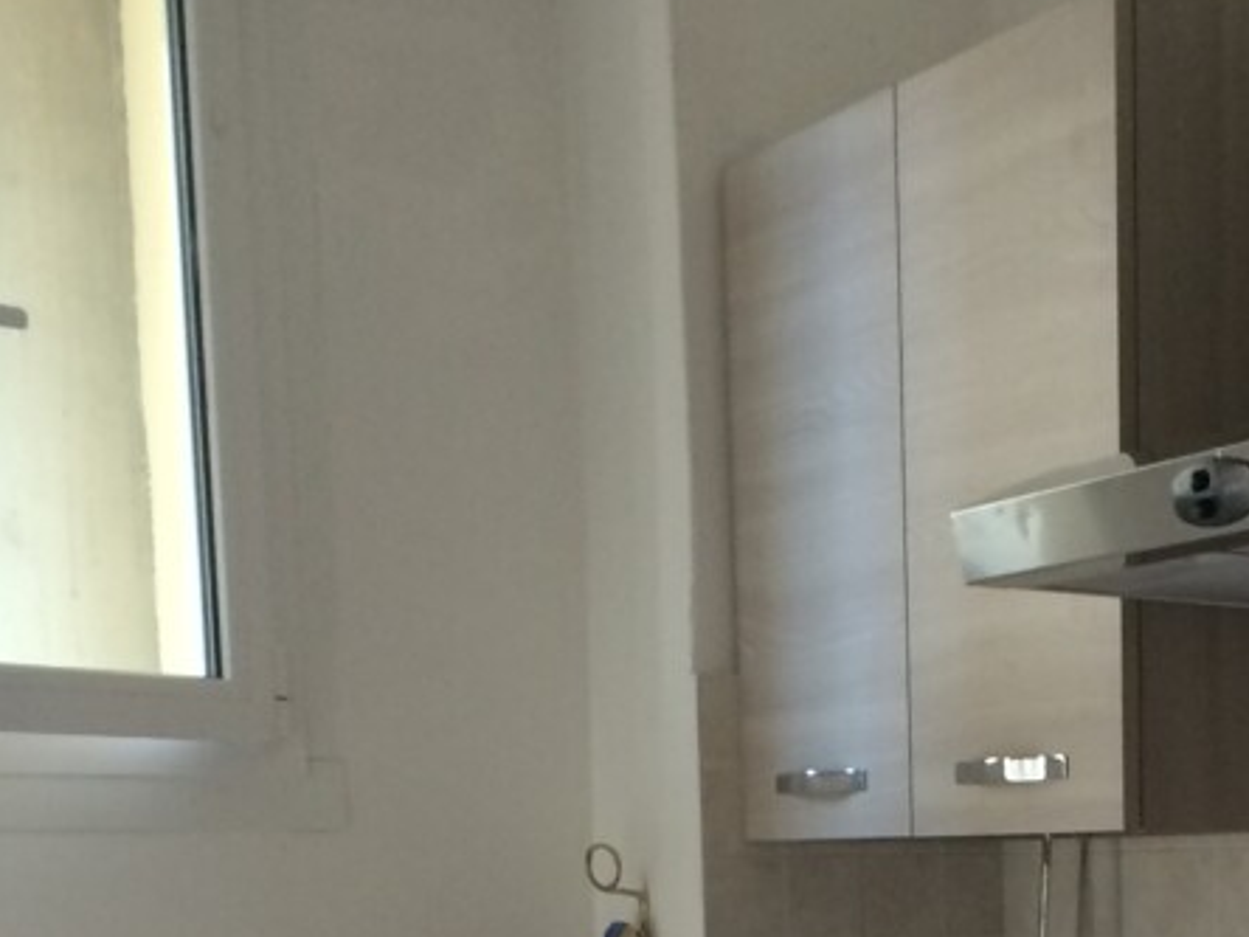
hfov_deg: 20.6
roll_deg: +1.9
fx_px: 3392
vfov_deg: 14.5
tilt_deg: -7.7
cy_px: 1452
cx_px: 1030
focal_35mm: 94
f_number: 2.2
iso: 160
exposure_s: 1/33
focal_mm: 4.15
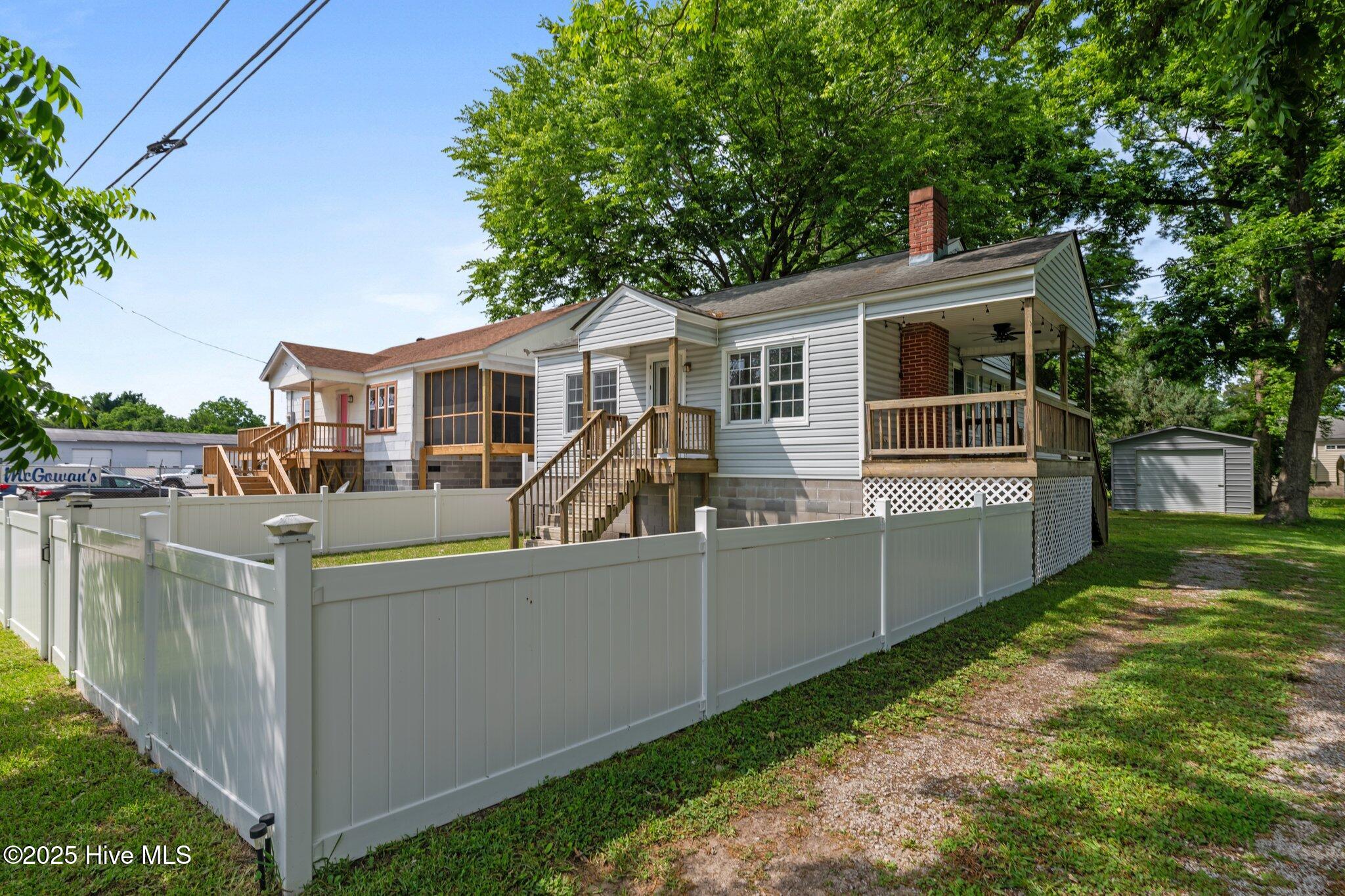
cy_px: 448
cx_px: 672
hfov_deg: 90.0
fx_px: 672
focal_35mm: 18
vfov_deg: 67.4
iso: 100
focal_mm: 18
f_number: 9
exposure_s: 1/200
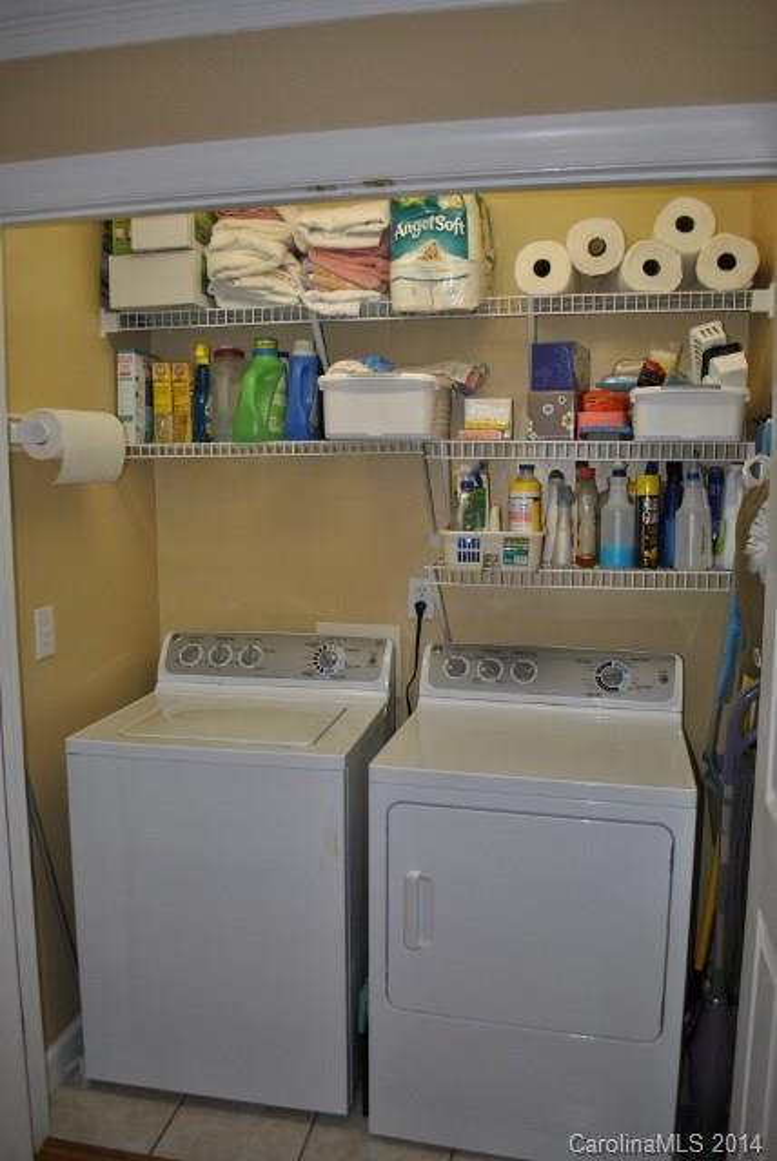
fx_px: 872
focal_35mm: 27
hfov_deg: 48.0
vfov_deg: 67.3
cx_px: 388
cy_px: 580
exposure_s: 1/60
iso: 200
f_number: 3.5
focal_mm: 18
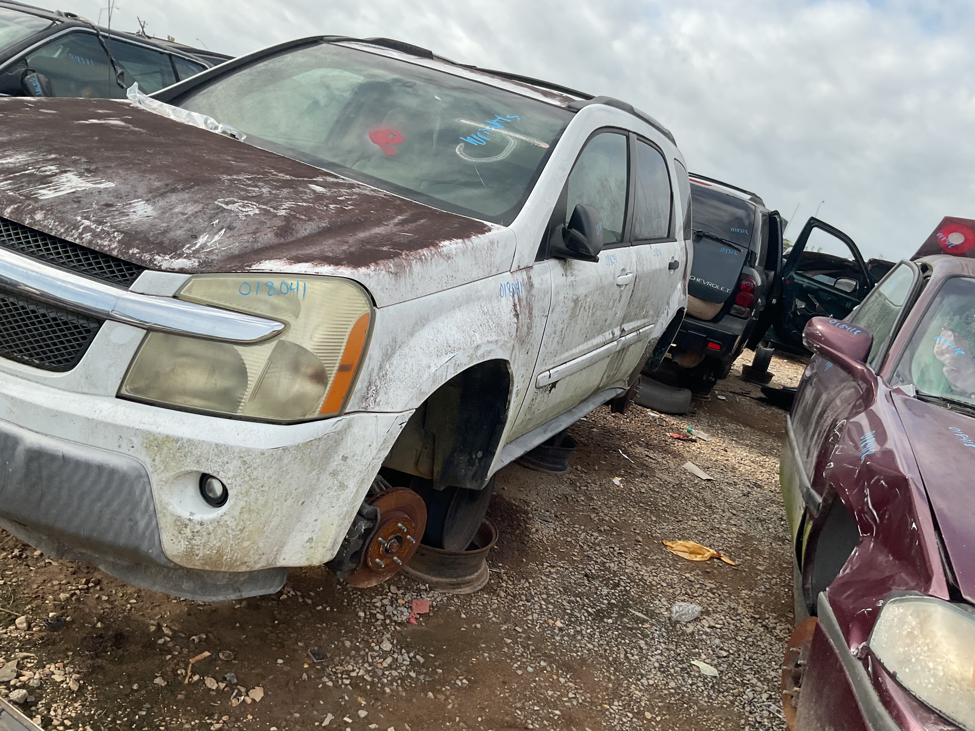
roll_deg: -13.2
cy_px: 366
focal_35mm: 29
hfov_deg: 61.7
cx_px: 488
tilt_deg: -14.5
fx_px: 817
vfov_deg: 48.2
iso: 16
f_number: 1.8
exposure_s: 1/1076
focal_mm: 3
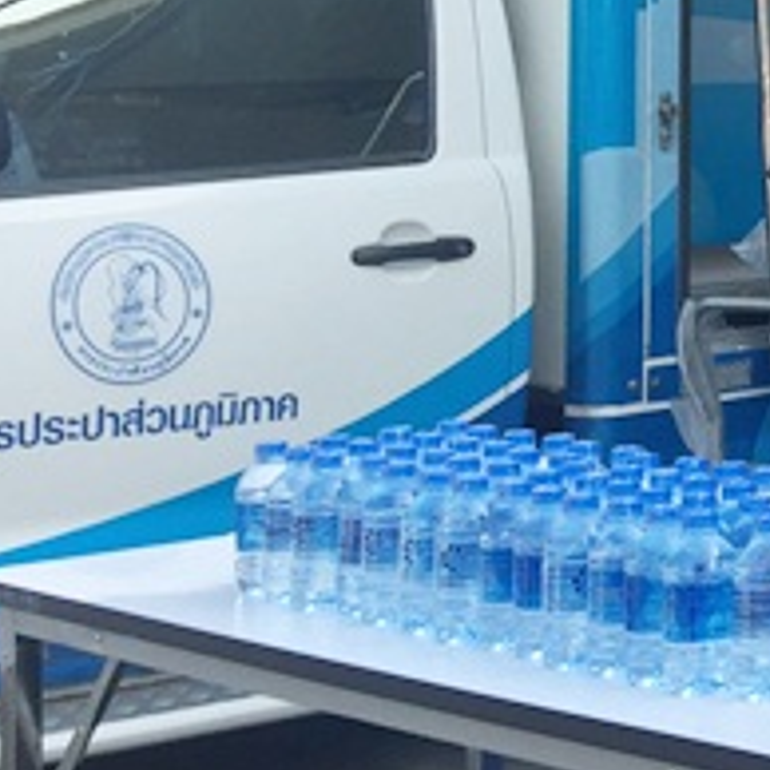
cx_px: 1619
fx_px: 2995
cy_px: -26
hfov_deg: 12.6
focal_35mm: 119
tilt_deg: +0.9
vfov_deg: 14.4
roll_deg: -0.6
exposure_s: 1/775
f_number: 2.2
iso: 32
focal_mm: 4.15
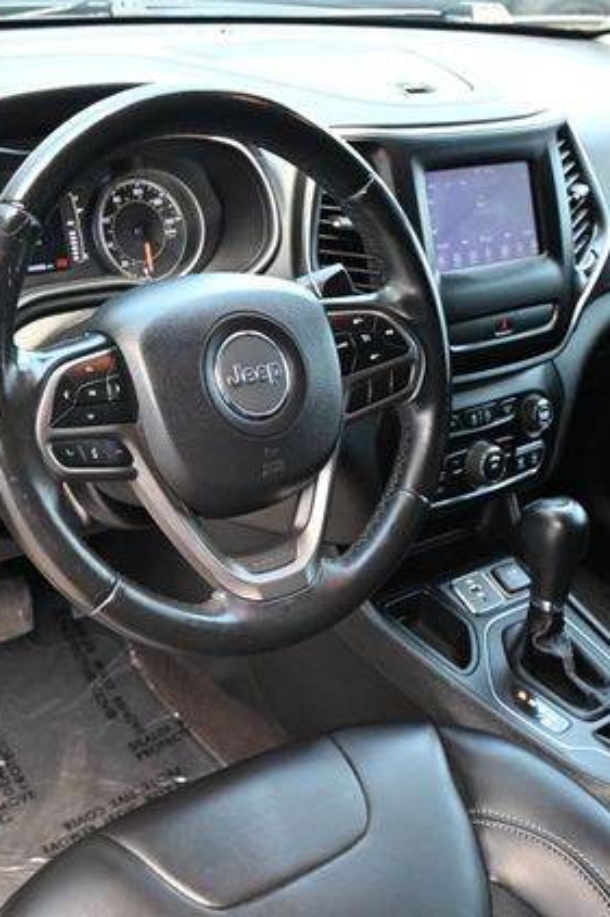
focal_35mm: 44
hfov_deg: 30.2
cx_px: 247
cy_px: 458
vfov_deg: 44.2
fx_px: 1129
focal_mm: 19.5
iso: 1100
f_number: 3.8
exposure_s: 1/125
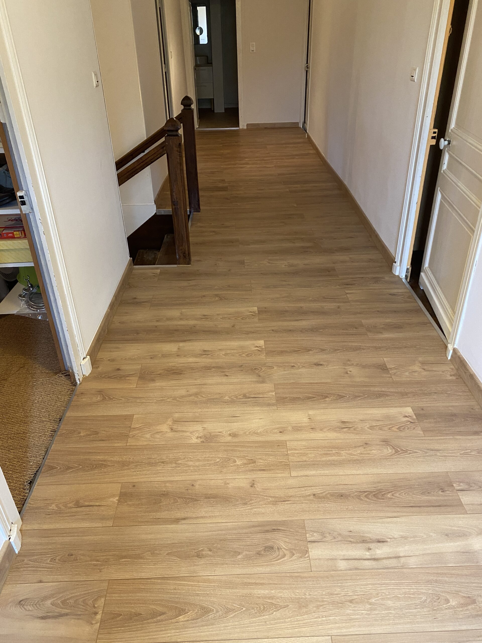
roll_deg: +2.3
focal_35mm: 26
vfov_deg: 67.3
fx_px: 483
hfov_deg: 53.1
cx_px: 241
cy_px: 322
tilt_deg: -31.0
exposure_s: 1/50
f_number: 1.8
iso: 250
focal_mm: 4.25
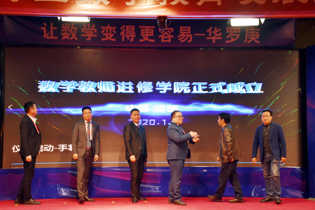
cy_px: 105
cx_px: 158
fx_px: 525
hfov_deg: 33.4
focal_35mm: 60
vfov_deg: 22.6
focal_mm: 40
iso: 800
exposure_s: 1/60
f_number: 4.5
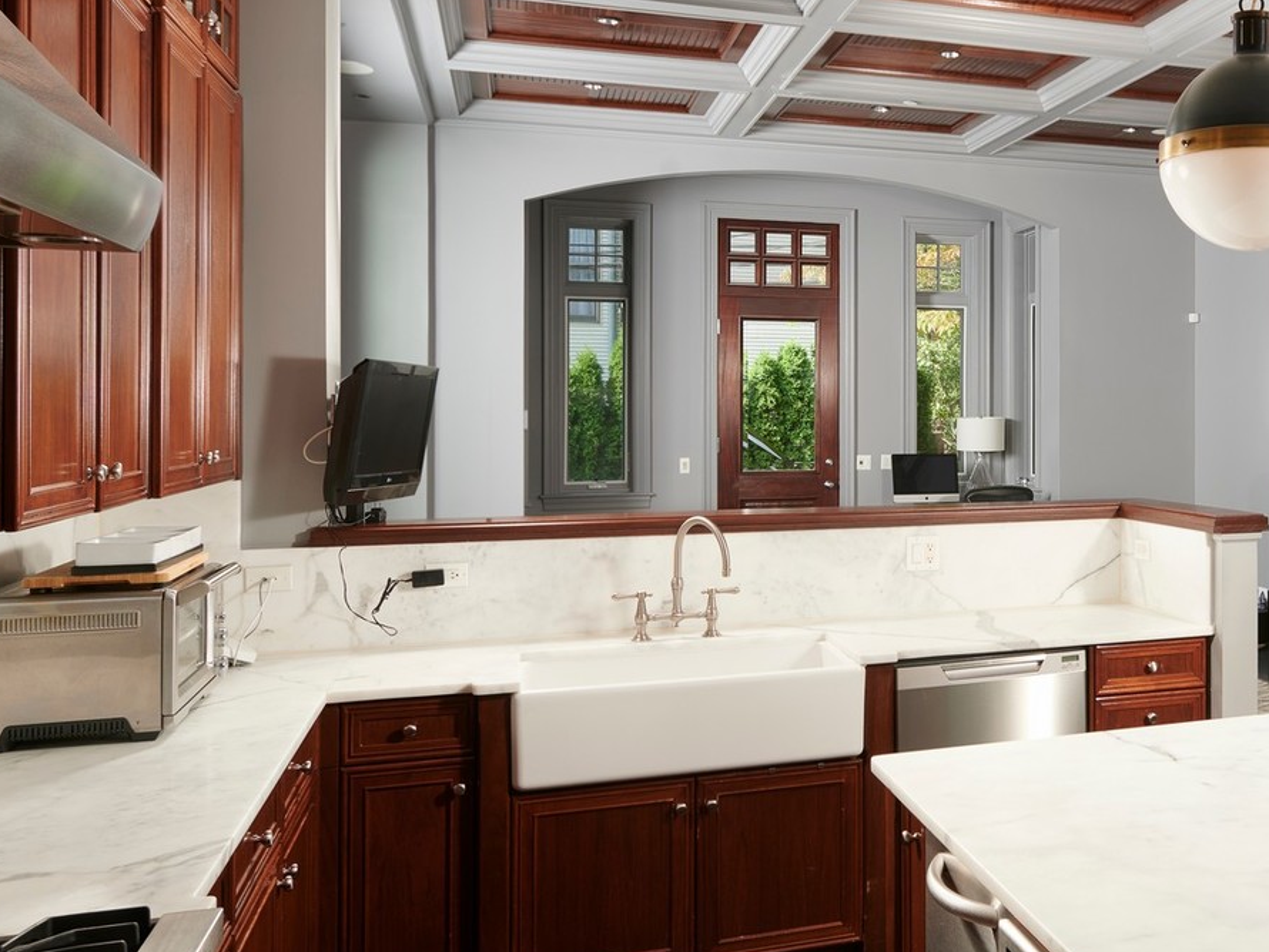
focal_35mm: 35
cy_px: 439
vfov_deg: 40.7
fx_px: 1283
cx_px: 1045
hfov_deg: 49.1
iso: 250
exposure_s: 1/200
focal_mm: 20
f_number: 8
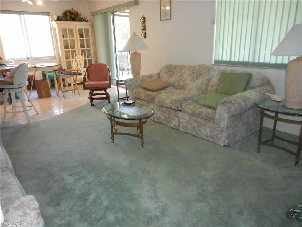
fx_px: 218
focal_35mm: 25
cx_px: 151
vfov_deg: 54.9
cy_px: 114
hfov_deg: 69.4
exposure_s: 1/25
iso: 360
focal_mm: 4.5
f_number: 3.7
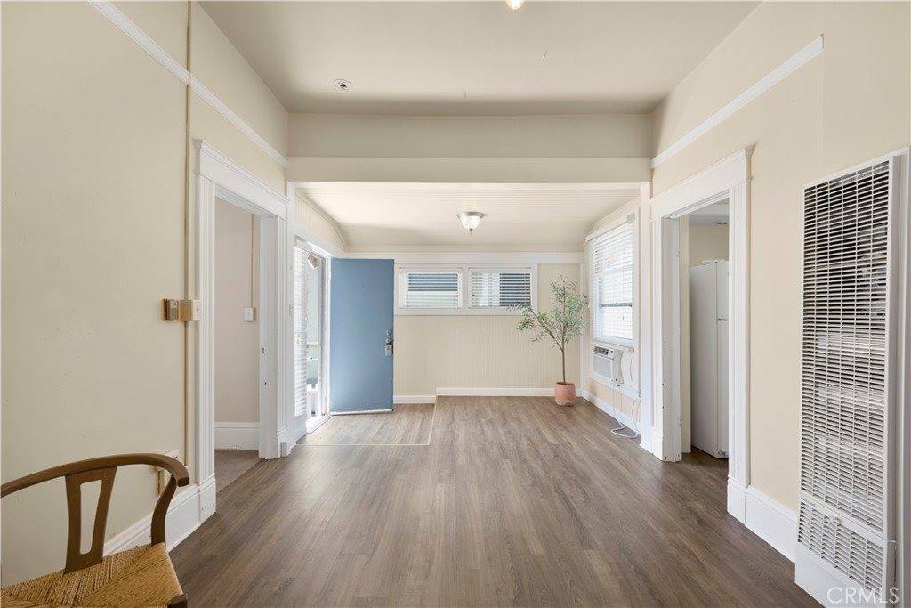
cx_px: 456
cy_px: 304
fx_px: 380
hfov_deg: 100.4
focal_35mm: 15
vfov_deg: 77.3
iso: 640
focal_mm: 15
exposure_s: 1/15
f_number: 7.1
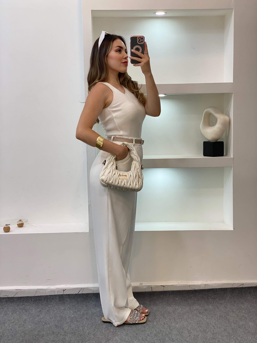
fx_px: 515
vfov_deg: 36.8
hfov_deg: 28.0
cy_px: 172
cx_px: 128
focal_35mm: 52
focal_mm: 6
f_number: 2
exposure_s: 1/100
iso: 64
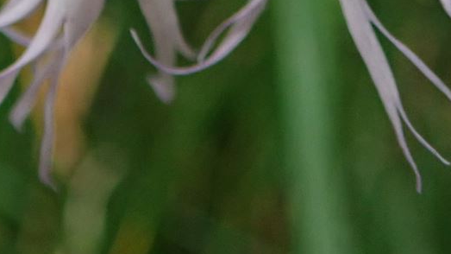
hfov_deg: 17.1
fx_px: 1495
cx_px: 106
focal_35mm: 125
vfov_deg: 9.0
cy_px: -296
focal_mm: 5.5
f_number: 2.3
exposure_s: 1/125
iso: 250
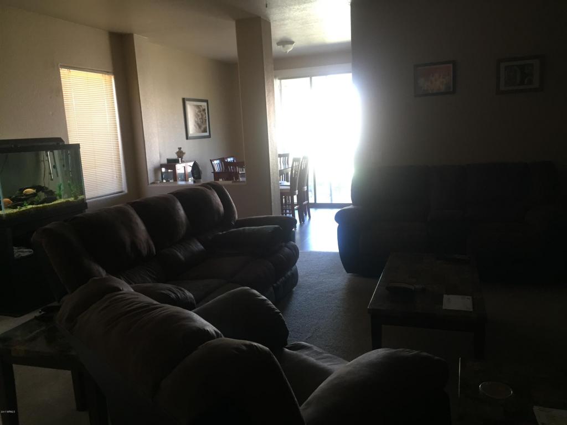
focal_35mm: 29
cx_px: 284
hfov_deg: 61.7
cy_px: 212
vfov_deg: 48.2
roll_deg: +2.7
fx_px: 475
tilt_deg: -11.0
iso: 100
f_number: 2.2
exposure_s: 1/30
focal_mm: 4.15
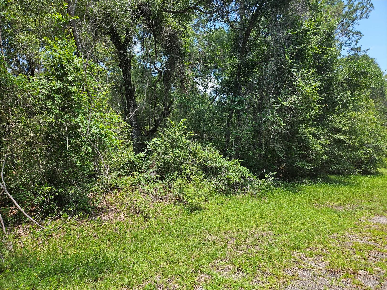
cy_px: 145
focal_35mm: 23
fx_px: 257
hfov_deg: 73.9
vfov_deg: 58.9
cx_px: 194
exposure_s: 1/621
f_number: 1.8
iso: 25
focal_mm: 5.4
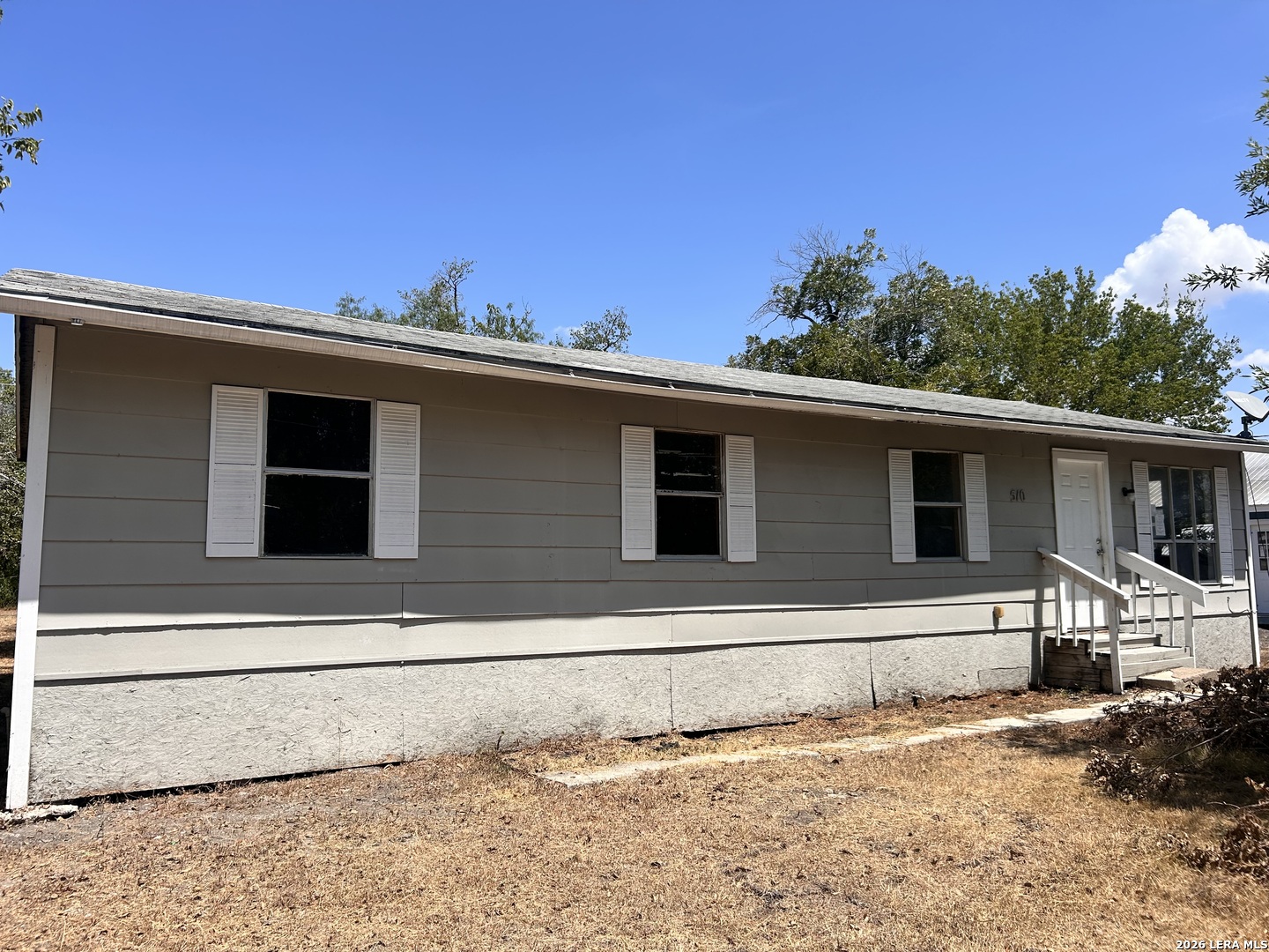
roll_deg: +1.6
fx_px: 953
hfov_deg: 67.3
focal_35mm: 26
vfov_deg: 53.1
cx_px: 634
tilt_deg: +6.7
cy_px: 476
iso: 50
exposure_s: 1/4274
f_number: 1.5
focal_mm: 5.7
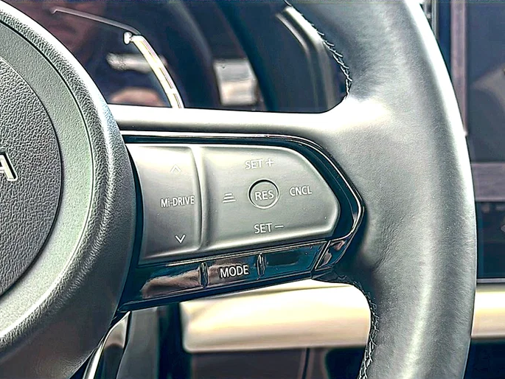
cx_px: 256
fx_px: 686
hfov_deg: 40.4
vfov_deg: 30.9
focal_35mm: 47
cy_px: 191
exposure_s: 1/130
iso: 80
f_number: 1.78
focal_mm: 6.86
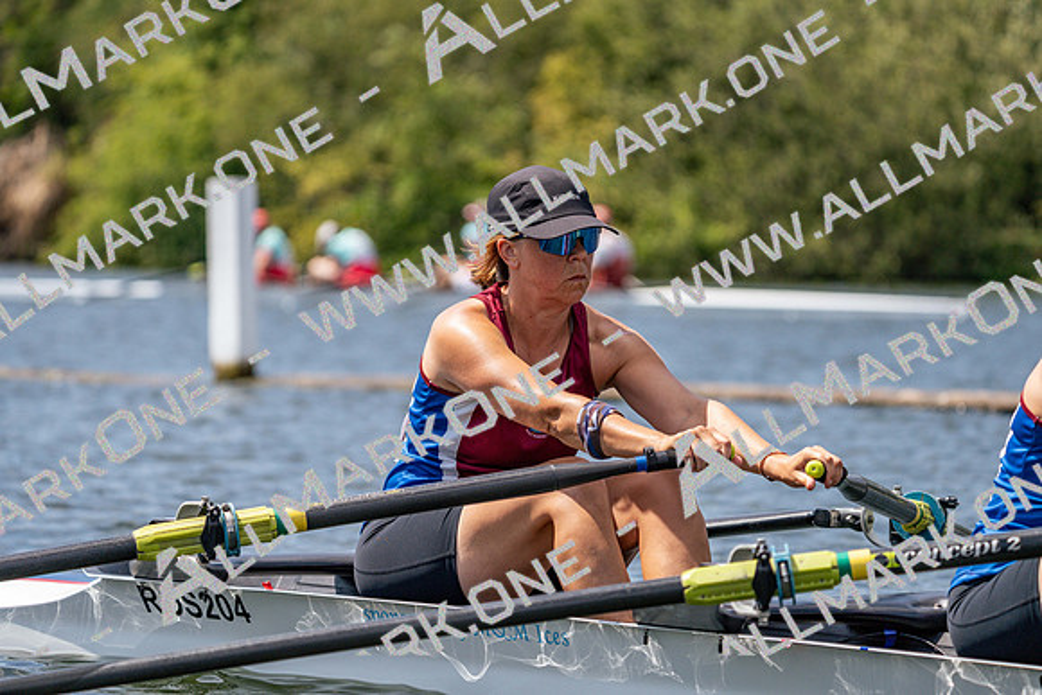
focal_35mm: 236
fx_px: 6832
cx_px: 521
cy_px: 348
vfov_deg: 5.8
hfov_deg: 8.7
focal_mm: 236
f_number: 5.6
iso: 320
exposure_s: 1/2000
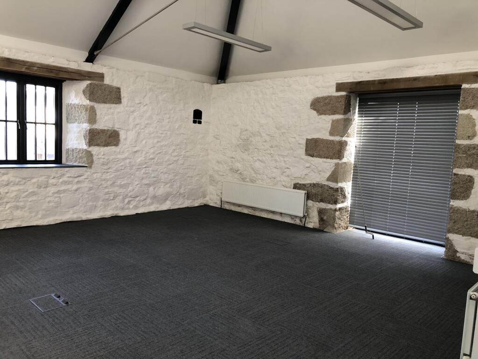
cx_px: 239
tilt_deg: -5.4
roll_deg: -2.0
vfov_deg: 49.7
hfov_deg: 63.4
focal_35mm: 28
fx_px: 387
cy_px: 180
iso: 32
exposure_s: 1/29
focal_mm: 4
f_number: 1.8
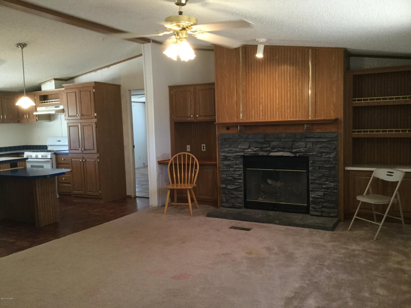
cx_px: 206
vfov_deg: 45.4
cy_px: 154
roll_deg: +1.7
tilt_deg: -3.7
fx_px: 368
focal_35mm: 31
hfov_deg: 58.4
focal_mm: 3.3
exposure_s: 1/30
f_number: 2.4
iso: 125
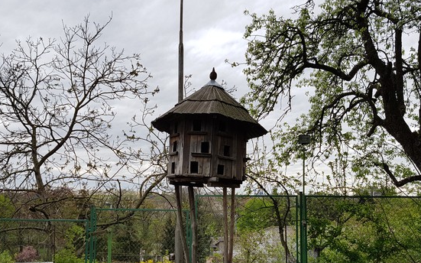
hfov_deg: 55.3
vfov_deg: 35.8
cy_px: 182
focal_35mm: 35
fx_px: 401
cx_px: 197
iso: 50
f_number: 1.7
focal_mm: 4.2
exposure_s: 1/662
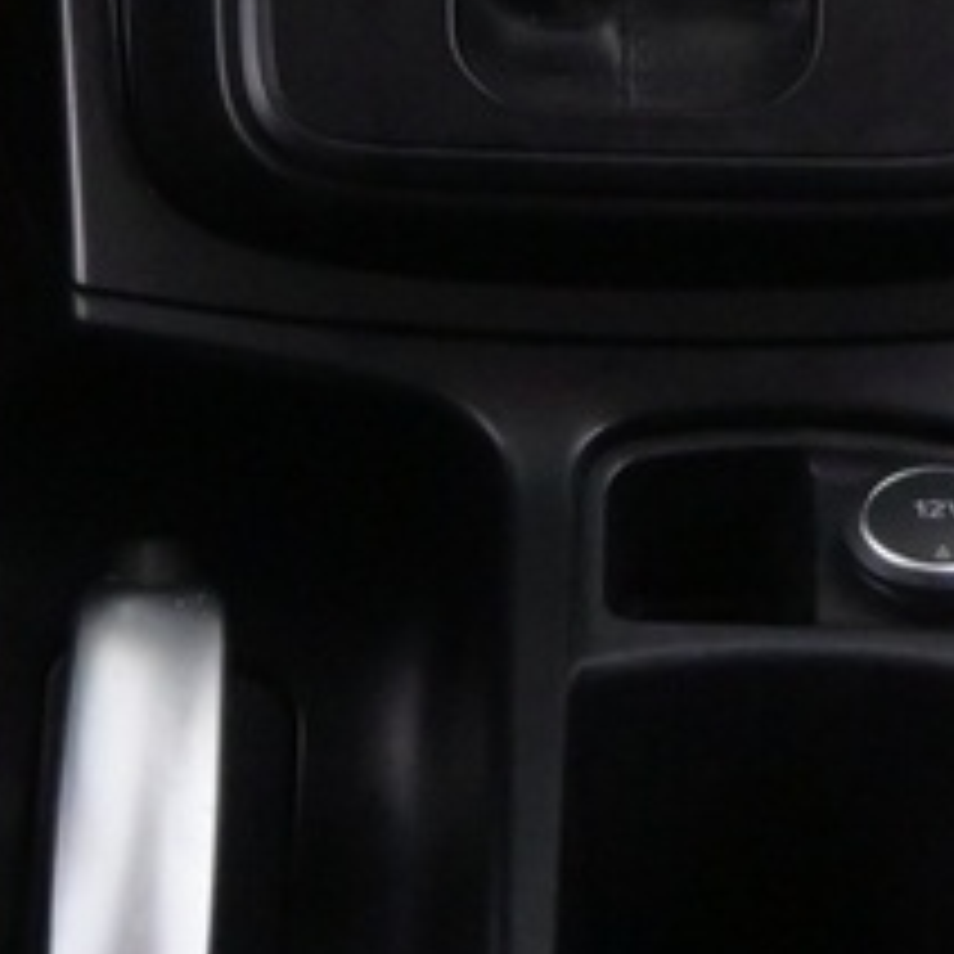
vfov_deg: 8.2
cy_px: -837
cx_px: 698
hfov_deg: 8.6
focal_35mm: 204
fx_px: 6368
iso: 2500
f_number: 4
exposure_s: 1/40
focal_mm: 21
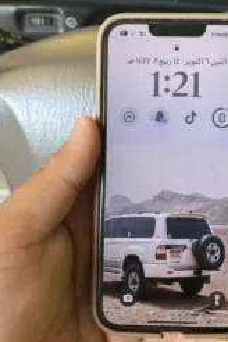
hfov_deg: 30.1
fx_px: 418
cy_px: 143
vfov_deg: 44.3
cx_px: 167
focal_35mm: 44
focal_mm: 4.25
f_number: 1.8
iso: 125
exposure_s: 1/82
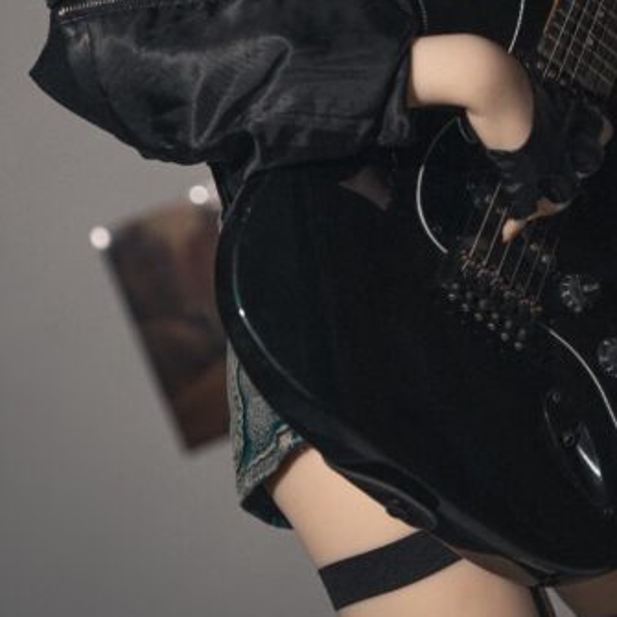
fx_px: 2864
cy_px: 39
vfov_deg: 12.2
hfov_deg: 12.3
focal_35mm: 142
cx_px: 314
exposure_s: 1/100
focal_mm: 70
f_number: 2.8
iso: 200
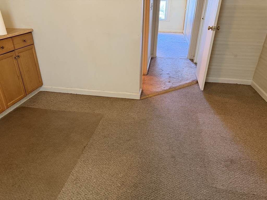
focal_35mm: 24
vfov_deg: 56.8
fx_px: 185
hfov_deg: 71.6
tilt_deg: -27.8
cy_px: 100
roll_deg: +0.5
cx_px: 134
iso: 640
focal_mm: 6.76
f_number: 1.78
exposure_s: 1/60
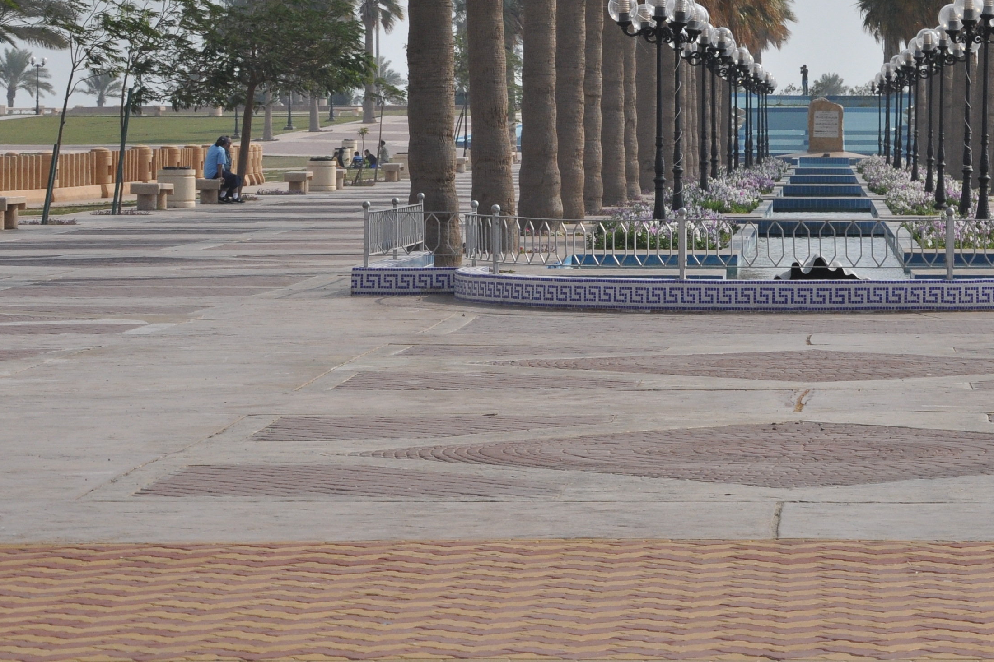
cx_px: 827
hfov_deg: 11.3
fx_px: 4997
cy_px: 77
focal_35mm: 181
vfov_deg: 7.6
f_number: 5.6
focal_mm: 62
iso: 400
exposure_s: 1/4000
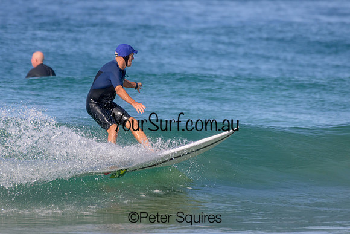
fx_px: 11171
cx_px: 171
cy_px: 101
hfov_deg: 1.8
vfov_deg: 1.2
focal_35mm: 1149
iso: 1250
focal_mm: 1000
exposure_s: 1/2000
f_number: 11
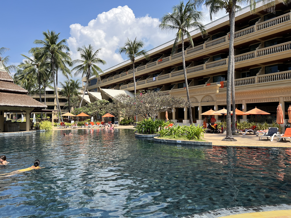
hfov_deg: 67.3
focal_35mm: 26
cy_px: 109
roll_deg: +0.5
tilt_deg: +2.2
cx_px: 146
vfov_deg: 53.1
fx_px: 219
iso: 50
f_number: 1.5
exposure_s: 1/3257
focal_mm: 5.7
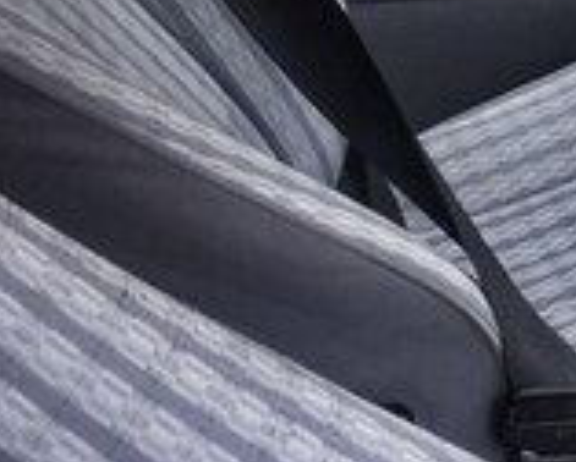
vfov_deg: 12.9
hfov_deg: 13.9
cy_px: 86
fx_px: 2031
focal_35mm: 119
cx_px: 1119
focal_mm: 4.15
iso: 32
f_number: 2.2
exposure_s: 1/100
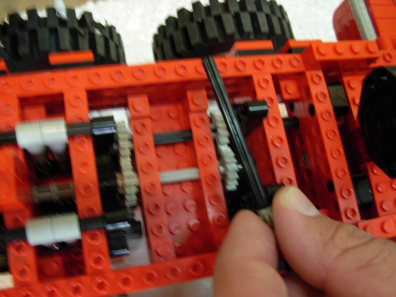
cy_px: 148
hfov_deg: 49.0
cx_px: 198
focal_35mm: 38
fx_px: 435
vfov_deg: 37.7
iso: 84
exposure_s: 1/4
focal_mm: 6.3
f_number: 2.9
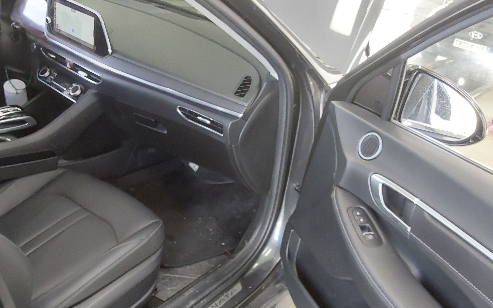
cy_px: 191
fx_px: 457
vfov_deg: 37.1
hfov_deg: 56.7
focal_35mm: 34
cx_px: 242
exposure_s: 1/60
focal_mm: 2.91
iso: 320
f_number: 1.9
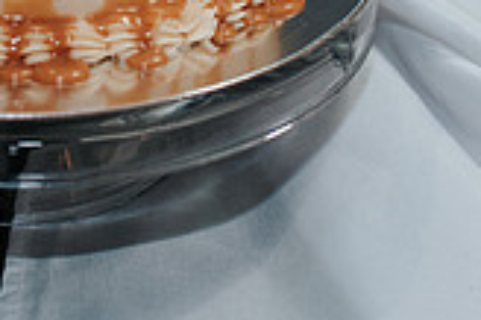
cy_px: -101
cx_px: -18
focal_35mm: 124
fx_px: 1655
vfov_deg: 10.8
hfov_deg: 16.2
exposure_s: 1/200
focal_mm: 35
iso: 800
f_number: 2.8
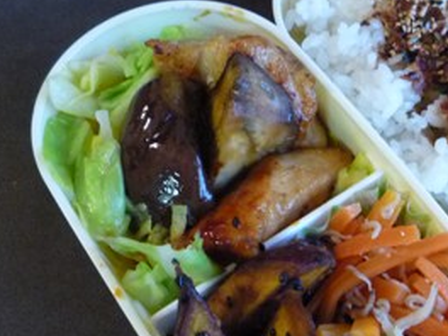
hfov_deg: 36.0
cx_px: 370
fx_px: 660
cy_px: 232
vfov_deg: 28.3
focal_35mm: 51
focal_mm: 5.2
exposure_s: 1/8
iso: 400
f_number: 3.3
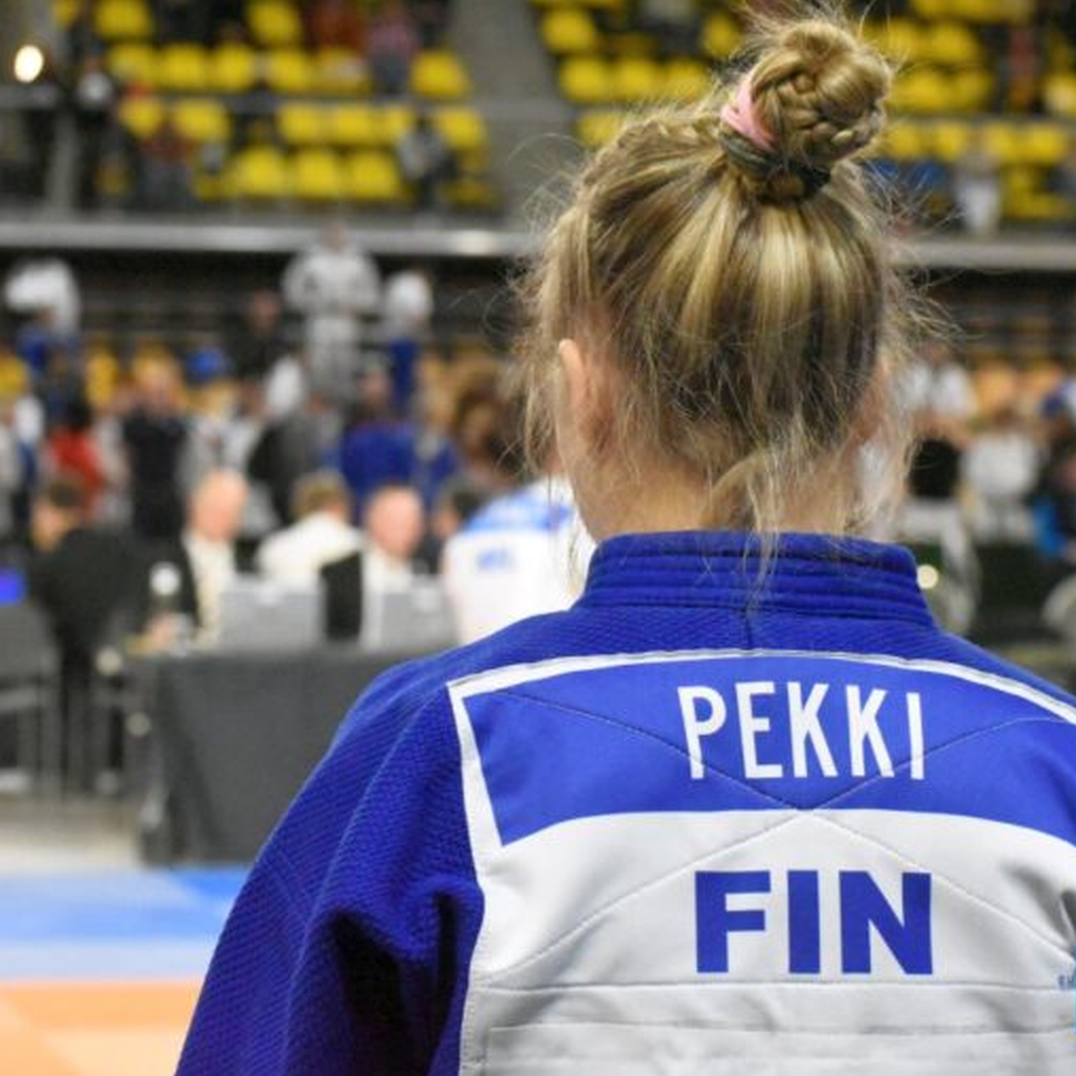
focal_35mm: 135
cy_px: 540
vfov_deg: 12.9
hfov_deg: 12.9
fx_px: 4748
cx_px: 661
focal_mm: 70
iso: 12800
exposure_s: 1/500
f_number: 7.1
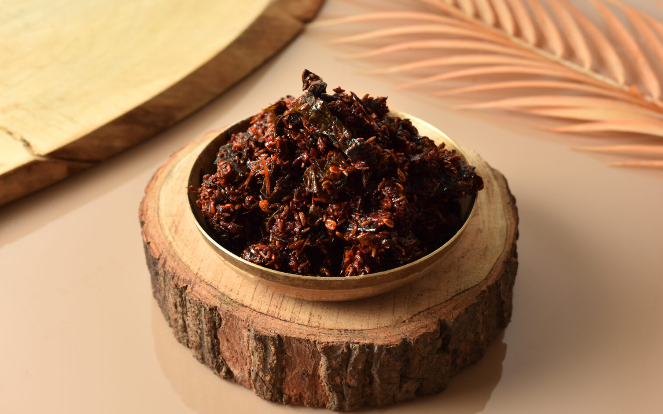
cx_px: 334
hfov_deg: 38.9
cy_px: 218
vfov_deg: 24.9
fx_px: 940
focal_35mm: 52
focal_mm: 50
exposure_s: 1/125
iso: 200
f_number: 8
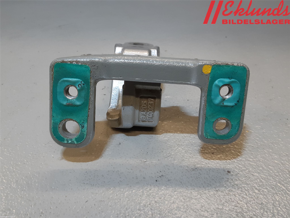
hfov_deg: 67.3
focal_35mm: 26
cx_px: 145
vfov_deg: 53.1
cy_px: 109
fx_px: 218
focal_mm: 3.93
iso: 80
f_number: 1.7
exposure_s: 1/100
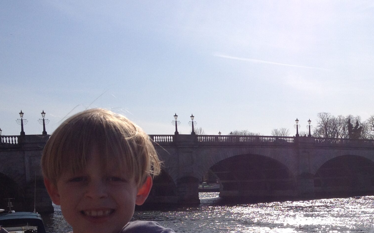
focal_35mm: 63
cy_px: 226
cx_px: 269
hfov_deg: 32.0
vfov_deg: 20.1
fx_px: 642
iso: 50
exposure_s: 1/5025
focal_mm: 4.28
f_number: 2.4
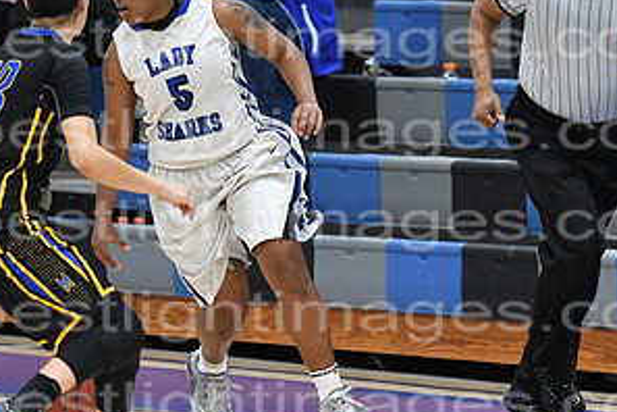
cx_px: 239
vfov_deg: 2.9
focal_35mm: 469
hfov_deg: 4.4
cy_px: 180
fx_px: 8038
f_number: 4
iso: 5000
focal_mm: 160
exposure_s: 1/640
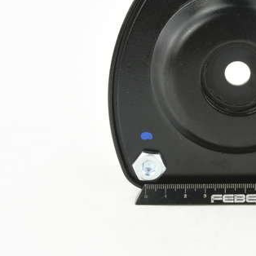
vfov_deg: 14.9
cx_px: 240
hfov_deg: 14.7
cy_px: 81
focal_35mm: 117
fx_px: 979
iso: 100
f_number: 32
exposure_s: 1/2.5
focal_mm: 60
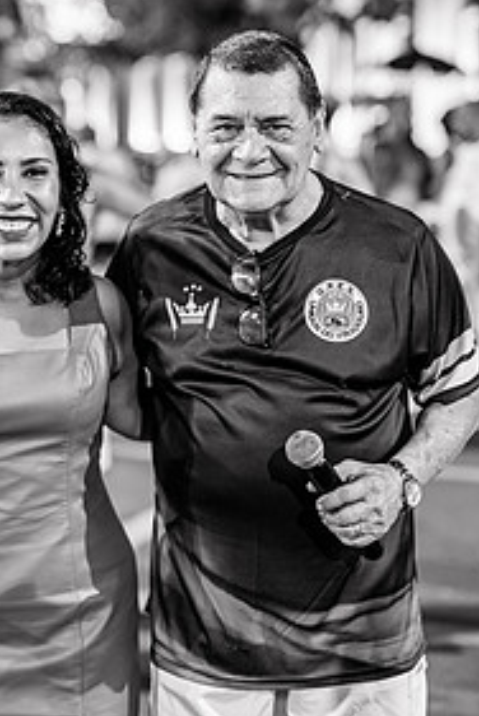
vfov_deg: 25.3
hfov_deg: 17.1
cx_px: 158
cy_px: 313
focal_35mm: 80
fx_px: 1593
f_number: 1.6
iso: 1600
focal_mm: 50
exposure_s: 1/125
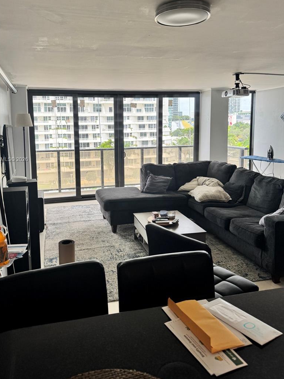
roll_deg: +0.9
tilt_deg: -8.5
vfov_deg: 63.1
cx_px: 126
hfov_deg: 49.6
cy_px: 160
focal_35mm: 28
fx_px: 306
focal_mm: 6.76
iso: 50
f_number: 1.78
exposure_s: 1/132
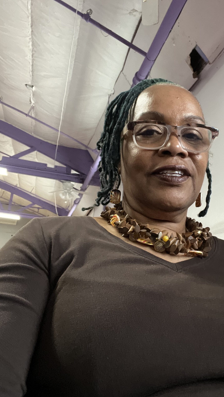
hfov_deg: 35.3
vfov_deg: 59.5
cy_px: 198
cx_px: 148
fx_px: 348
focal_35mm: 33
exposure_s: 1/30
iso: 500
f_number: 2.2
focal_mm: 2.71
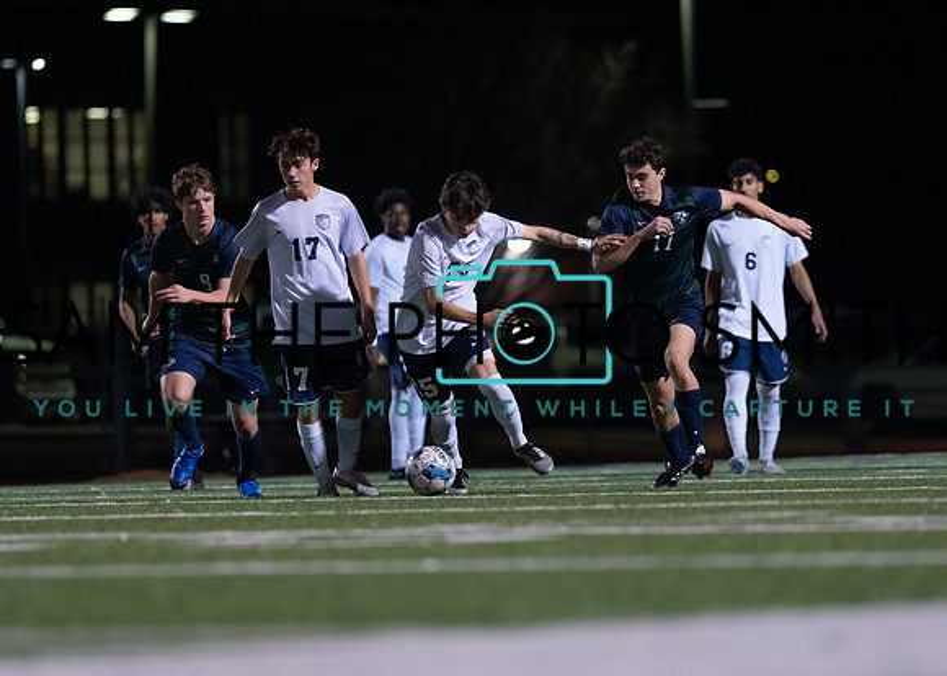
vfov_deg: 4.6
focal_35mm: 311
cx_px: 568
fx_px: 8374
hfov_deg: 6.5
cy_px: 308
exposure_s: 1/1000
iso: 2500
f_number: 2.8
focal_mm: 200
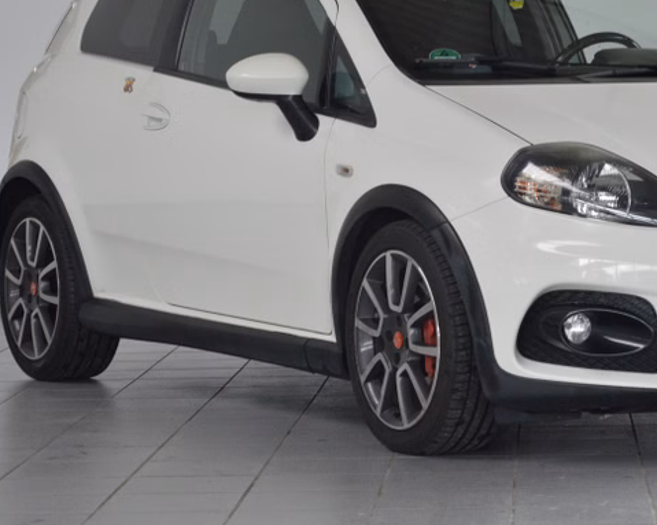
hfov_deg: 12.4
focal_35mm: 155
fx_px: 3013
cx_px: 513
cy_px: 207
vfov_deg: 10.0
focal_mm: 66
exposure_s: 1/60
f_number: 5.3
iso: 1250
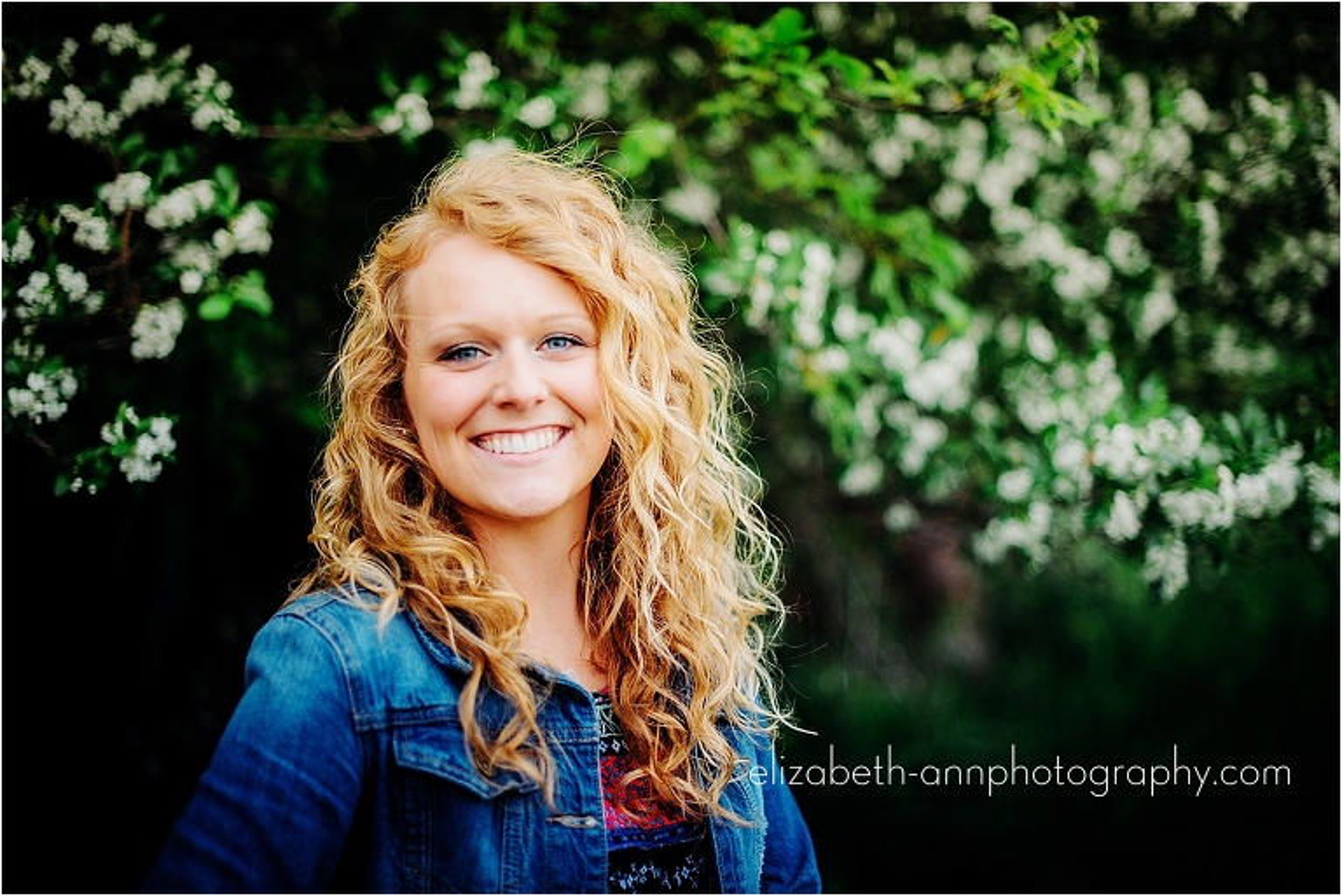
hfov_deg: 39.6
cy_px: 448
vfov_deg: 27.0
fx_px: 1865
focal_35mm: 50
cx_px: 671
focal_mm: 50
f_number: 1.4
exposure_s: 1/640
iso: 200
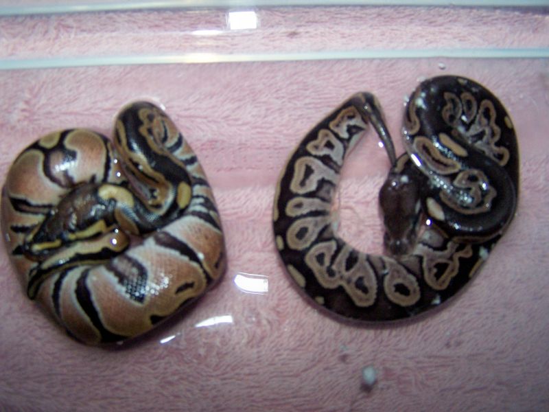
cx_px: 274
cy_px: 206
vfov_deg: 37.7
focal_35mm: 38
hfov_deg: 49.0
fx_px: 603
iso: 140
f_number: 2.8
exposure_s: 1/60
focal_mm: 6.3
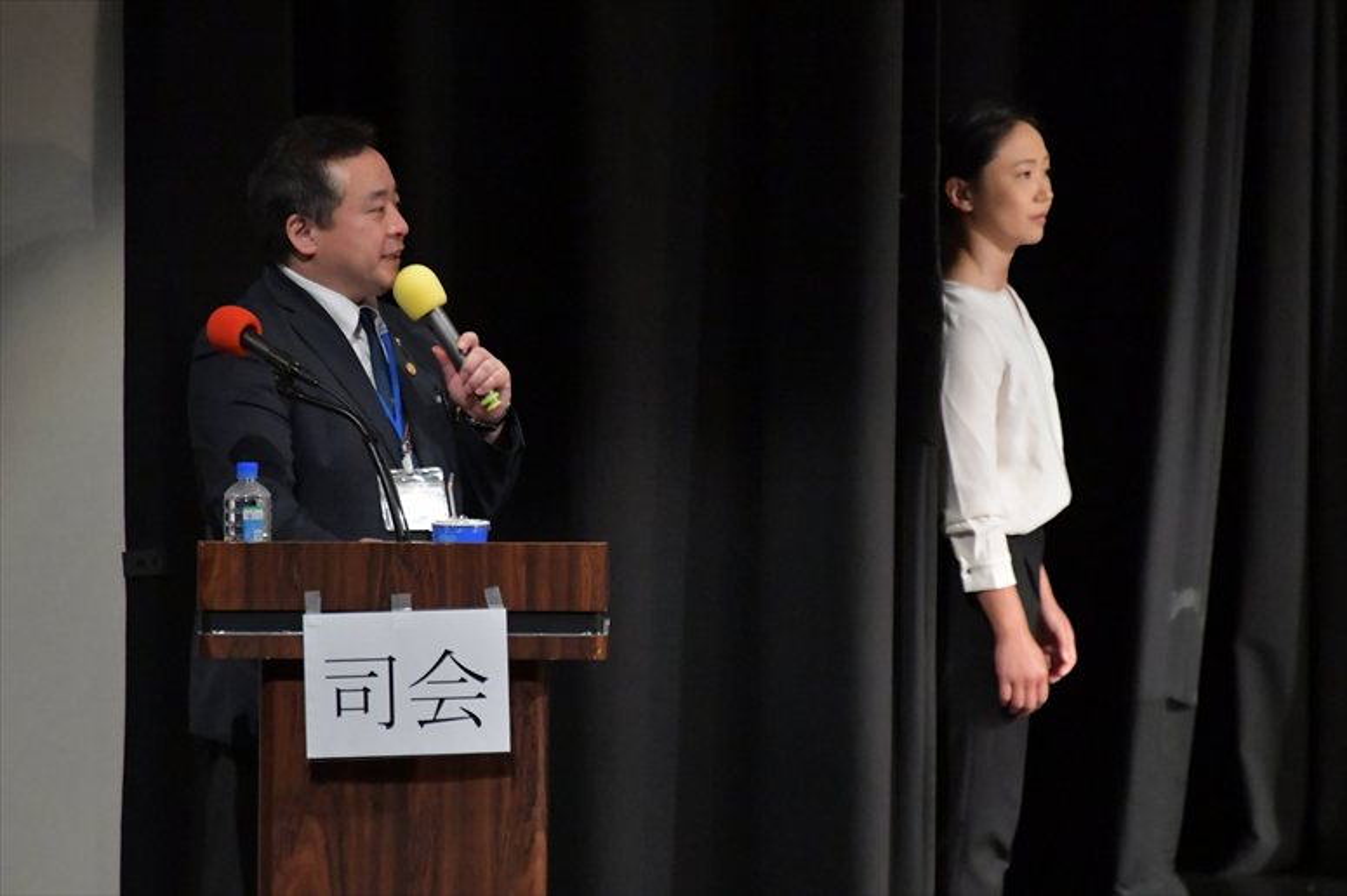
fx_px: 16830
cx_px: 674
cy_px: 448
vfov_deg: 3.1
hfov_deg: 4.6
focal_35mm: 450
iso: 10000
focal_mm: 300
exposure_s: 1/400
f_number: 5.6
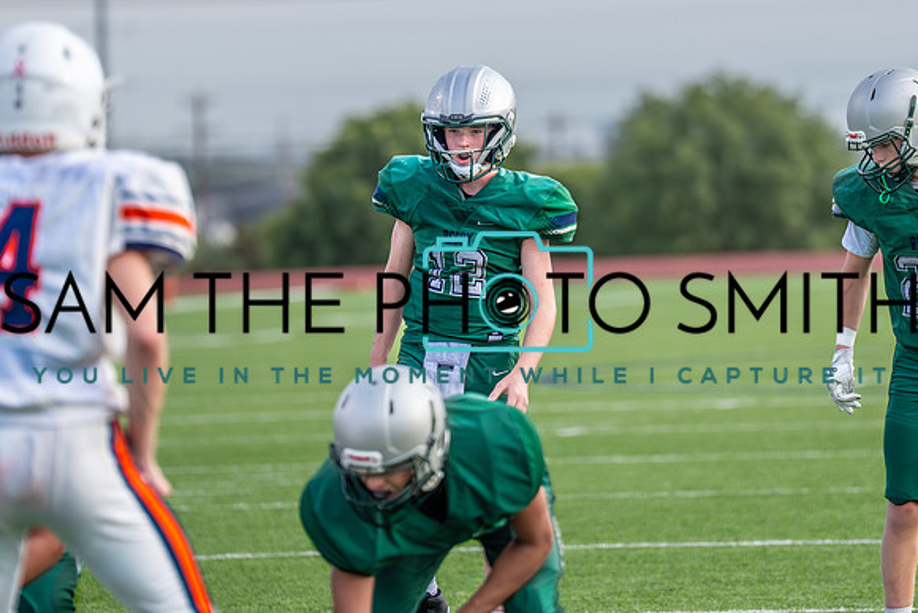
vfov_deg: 4.4
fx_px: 7927
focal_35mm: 311
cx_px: 496
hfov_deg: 6.6
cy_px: 199
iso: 320
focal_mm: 182
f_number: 2.8
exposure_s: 1/1600
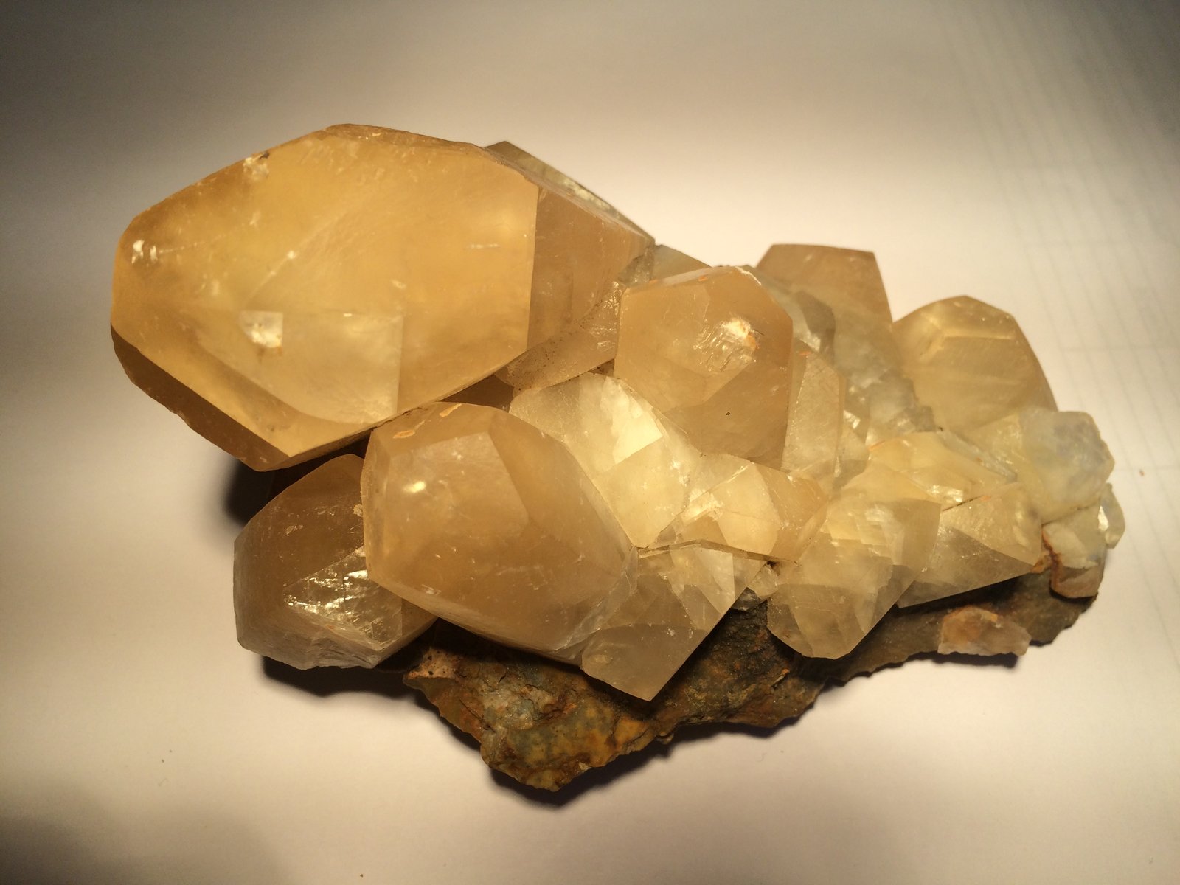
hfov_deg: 61.7
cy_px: 442
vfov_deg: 48.2
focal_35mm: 29
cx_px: 590
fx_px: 989
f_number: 2.2
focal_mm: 4.15
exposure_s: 1/323
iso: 32
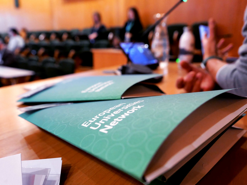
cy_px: 92
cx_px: 124
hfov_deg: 63.4
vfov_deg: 49.7
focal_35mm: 28
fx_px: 200
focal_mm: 12.5
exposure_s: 1/80
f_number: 2
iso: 1600
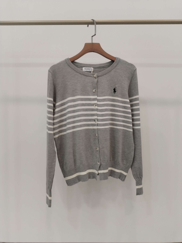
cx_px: 91
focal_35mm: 29
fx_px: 203
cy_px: 122
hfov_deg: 48.2
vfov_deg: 61.7
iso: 232
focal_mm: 4.75
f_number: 1.8
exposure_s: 1/60
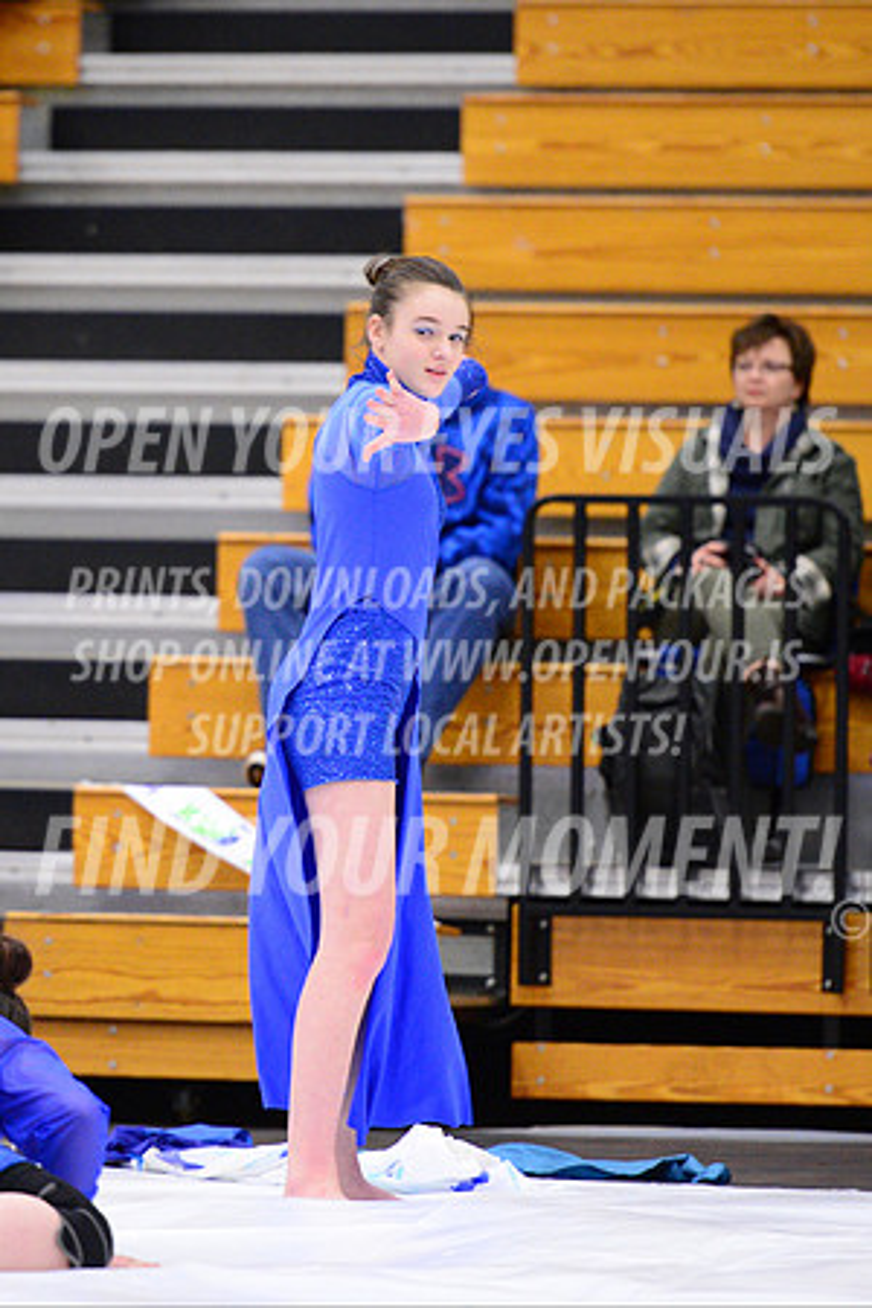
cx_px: 436
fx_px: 6721
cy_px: 654
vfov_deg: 11.1
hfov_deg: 7.4
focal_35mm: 185
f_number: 2.8
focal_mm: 185
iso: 6400
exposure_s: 1/320
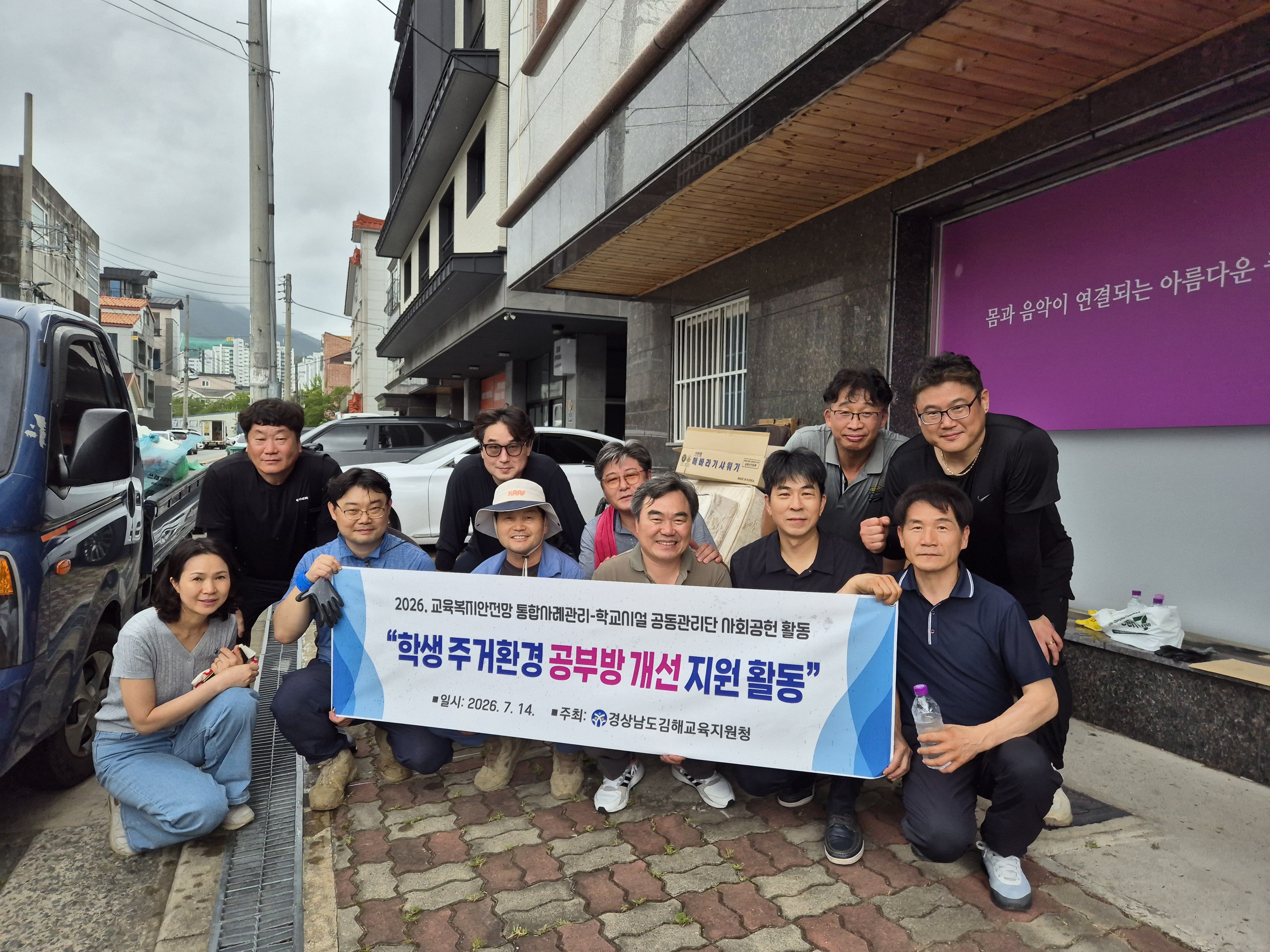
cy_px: 476
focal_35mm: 23
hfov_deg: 73.9
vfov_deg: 58.9
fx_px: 844
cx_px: 635
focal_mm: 5.4
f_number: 1.8
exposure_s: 1/286
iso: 25
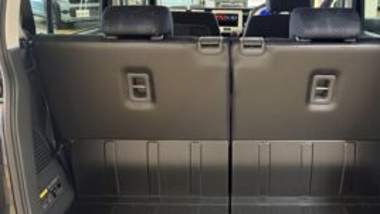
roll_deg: +0.2
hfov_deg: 53.5
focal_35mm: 37
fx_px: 373
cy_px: 111
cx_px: 235
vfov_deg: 32.0
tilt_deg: -18.9
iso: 500
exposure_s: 1/25
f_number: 1.6
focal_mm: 5.96
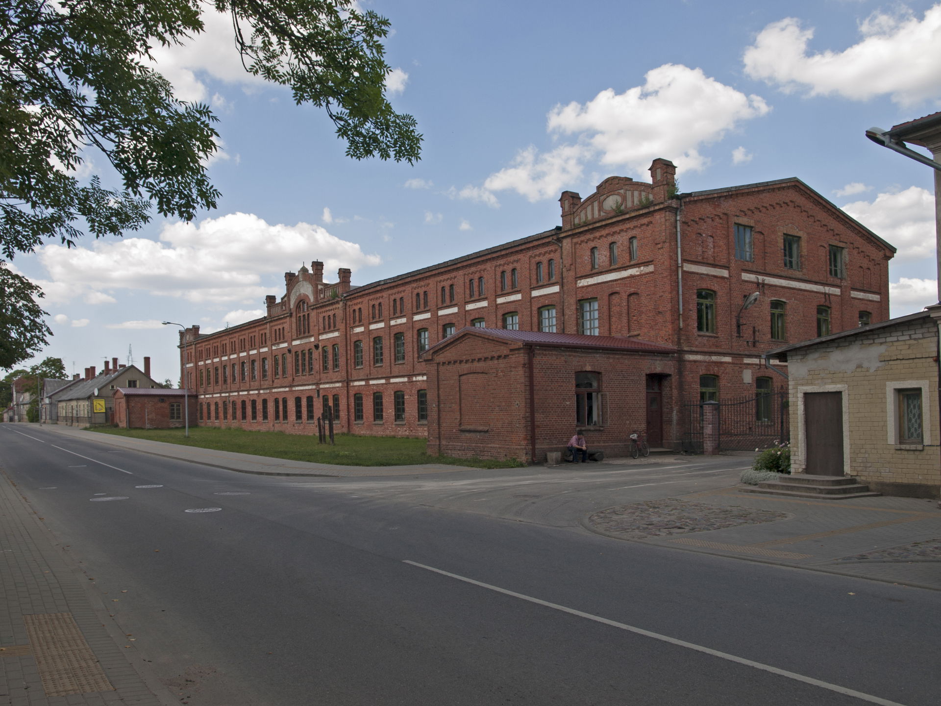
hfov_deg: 63.4
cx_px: 470
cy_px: 353
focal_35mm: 28
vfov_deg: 49.7
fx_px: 761
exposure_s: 1/160
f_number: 8
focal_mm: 14
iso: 100
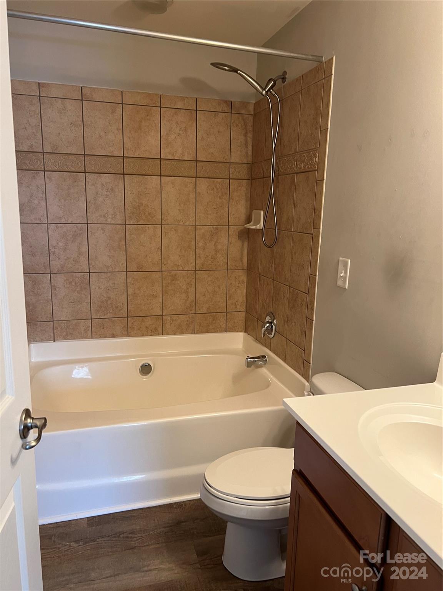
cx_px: 222
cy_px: 296
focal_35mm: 26
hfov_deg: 53.1
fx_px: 444
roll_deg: -3.1
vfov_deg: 67.3
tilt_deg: -11.8
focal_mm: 5.7
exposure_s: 1/60
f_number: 1.5
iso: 125
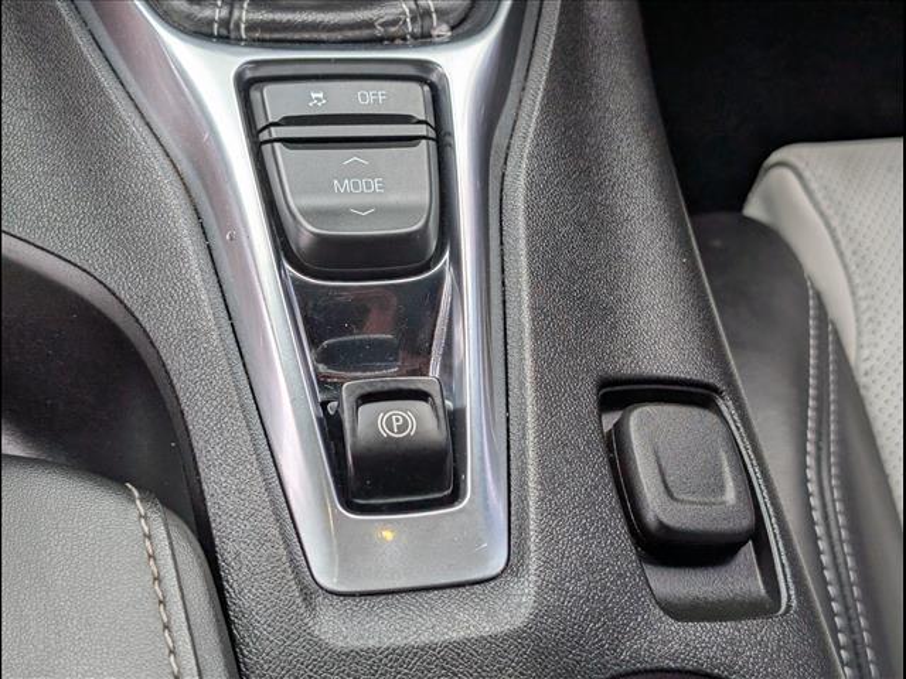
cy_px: 340
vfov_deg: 29.7
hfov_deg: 38.9
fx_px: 1282
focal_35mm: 49
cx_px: 453
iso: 25
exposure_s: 1/278
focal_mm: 6.9
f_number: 1.68
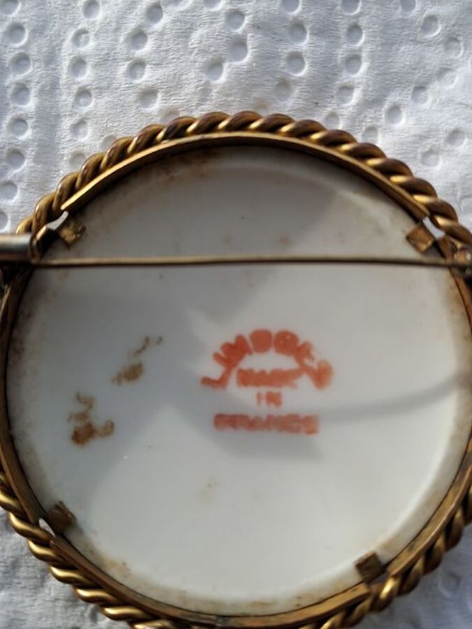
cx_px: 254
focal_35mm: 37
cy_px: 324
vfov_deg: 50.1
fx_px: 673
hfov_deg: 38.7
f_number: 1.8
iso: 32
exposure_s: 1/197
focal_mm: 4.65
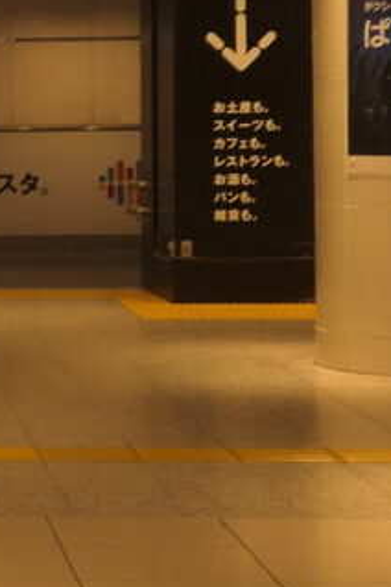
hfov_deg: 8.7
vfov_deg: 14.1
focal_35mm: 145
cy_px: 153
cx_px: -527
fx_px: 2362
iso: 125
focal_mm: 8.8
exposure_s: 1/125
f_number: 2.2
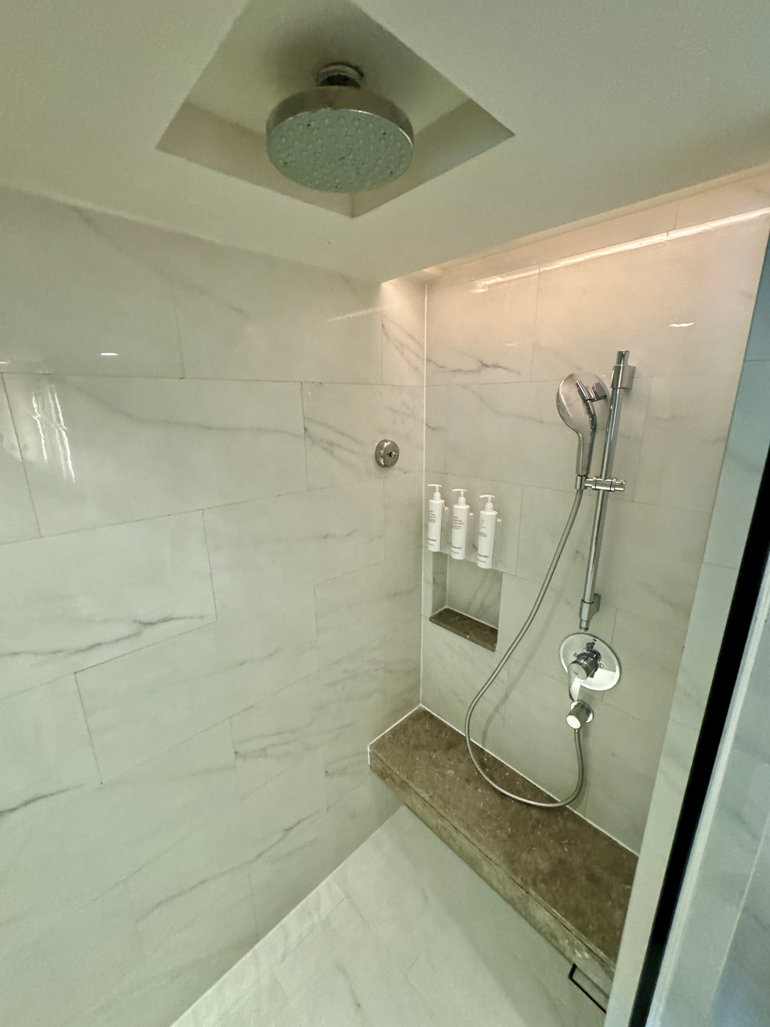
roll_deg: +2.4
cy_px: 514
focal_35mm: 14
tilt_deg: -14.3
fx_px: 415
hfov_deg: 85.7
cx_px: 385
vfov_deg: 102.1
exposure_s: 1/50
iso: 800
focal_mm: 2.22
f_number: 2.2
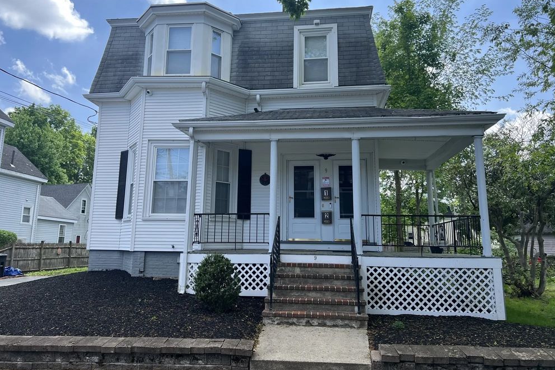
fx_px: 432
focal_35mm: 28
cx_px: 269
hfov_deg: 65.5
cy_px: 166
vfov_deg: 46.3
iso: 50
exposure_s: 1/1645
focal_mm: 5.7
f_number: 1.5
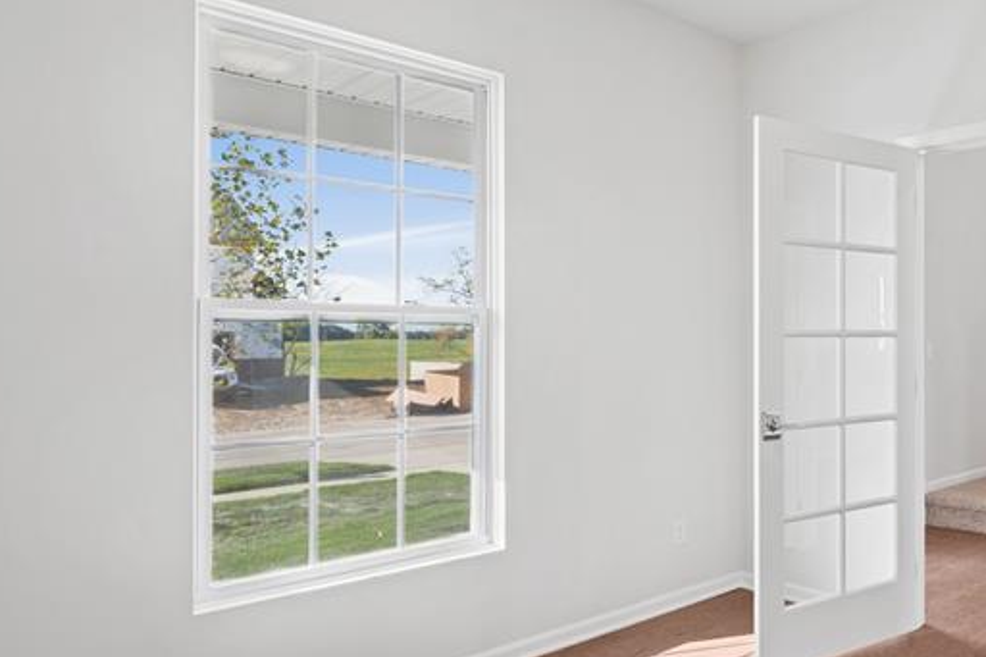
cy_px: 334
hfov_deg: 56.1
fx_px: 767
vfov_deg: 46.4
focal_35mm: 28
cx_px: 897
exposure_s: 1/2.5
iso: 80
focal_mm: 14
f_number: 9
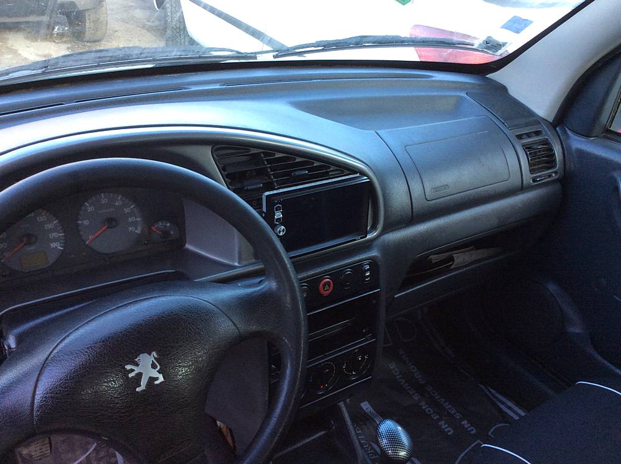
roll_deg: -5.1
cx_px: 310
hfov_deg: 56.9
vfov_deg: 44.1
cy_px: 232
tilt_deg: -32.6
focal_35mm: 32
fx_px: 573
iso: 40
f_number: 2.4
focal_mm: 3.3
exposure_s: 1/33
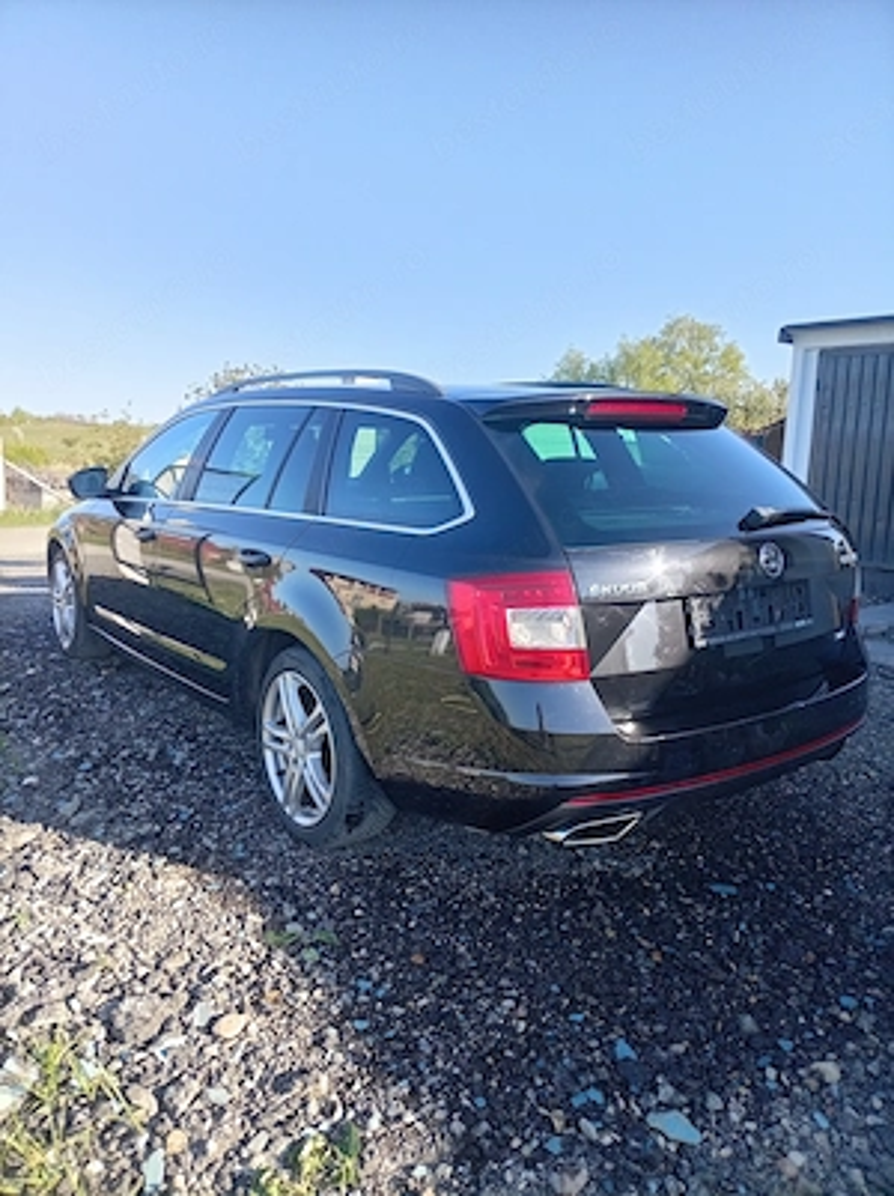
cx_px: 447
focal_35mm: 25
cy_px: 598
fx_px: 862
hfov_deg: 54.8
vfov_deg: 69.4
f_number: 1.8
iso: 100
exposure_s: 1/352
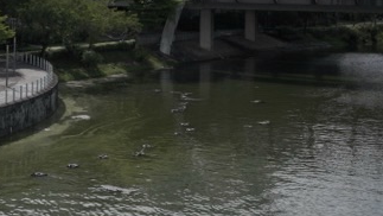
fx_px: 965
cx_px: -45
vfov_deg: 12.5
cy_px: -25
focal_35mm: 95
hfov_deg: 21.2
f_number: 6.3
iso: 400
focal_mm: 28
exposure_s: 1/2000
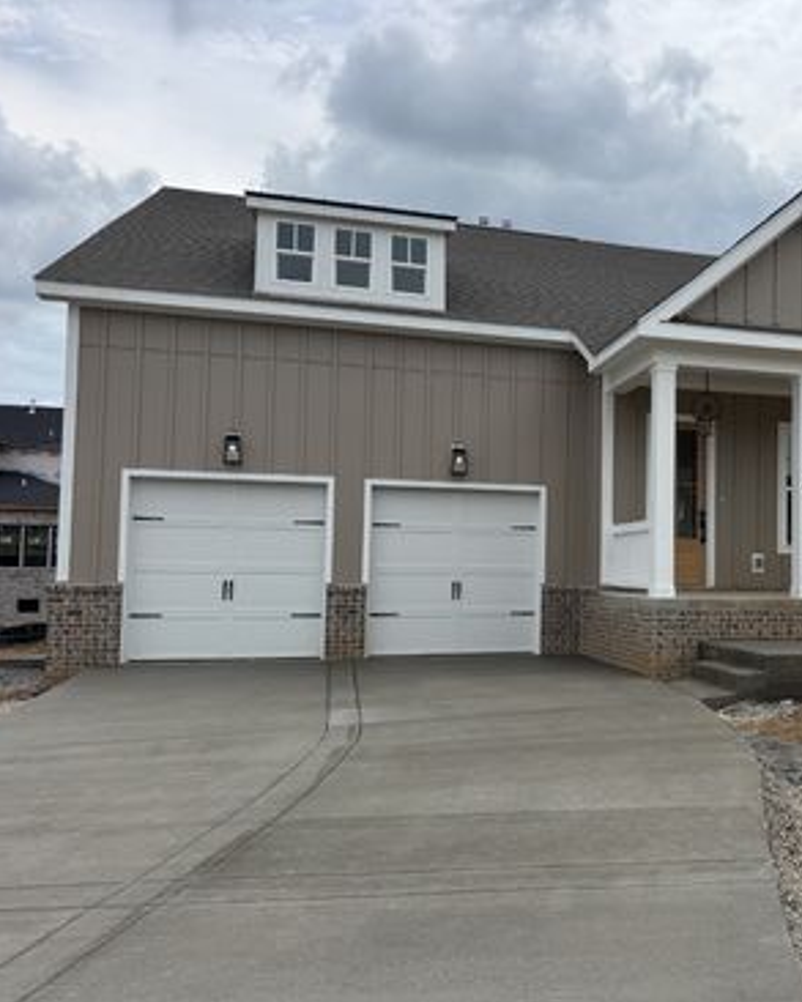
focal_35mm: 32
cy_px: 511
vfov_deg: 55.6
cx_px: 632
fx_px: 949
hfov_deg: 43.8
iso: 80
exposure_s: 1/5348
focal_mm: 6.76
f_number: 1.78
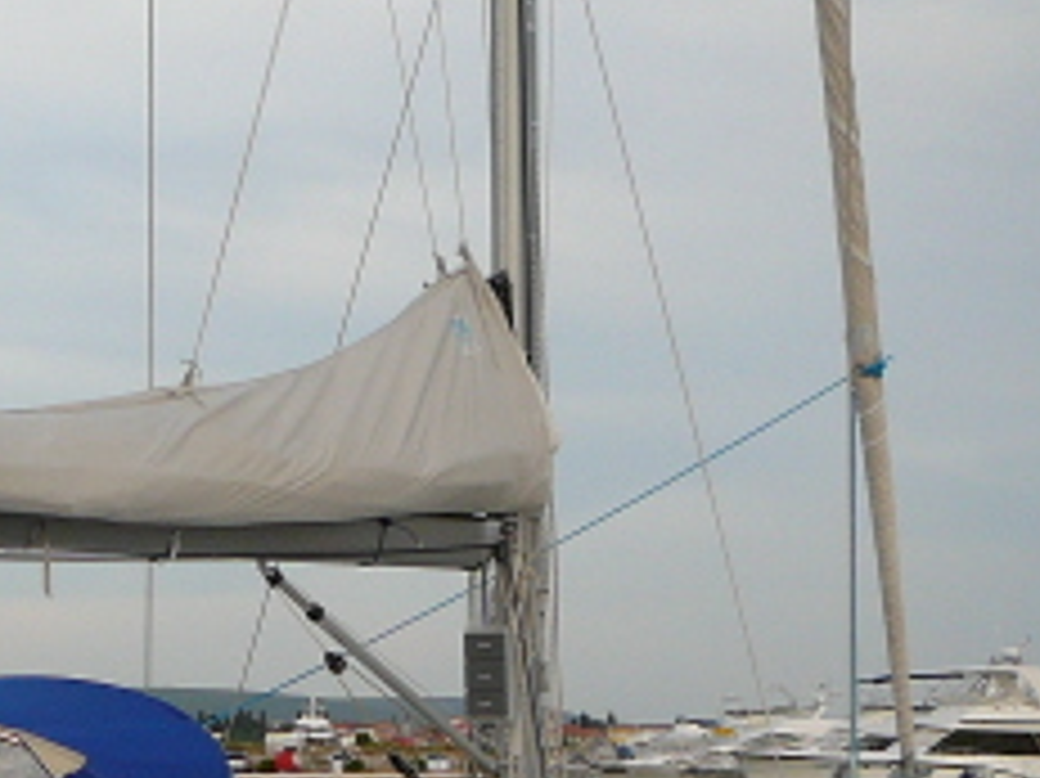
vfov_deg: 14.8
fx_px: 2913
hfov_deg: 18.7
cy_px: 872
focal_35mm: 97
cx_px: -347
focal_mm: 5.2
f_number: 2.8
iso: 80
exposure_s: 1/640
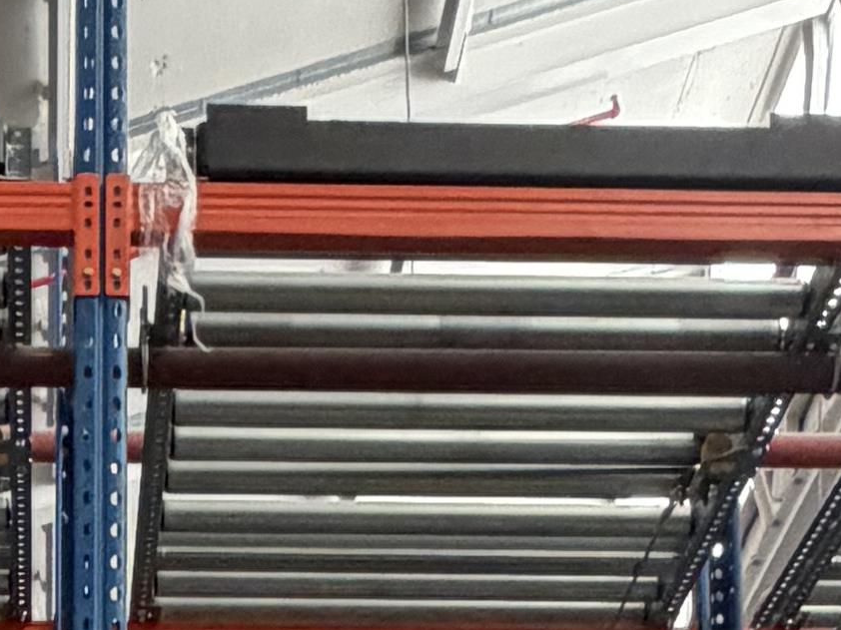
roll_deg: -2.0
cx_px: 67
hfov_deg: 20.2
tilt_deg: +7.1
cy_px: 1754
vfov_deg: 11.3
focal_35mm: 95
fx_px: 2307
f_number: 2.2
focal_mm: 2.22
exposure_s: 1/80
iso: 320
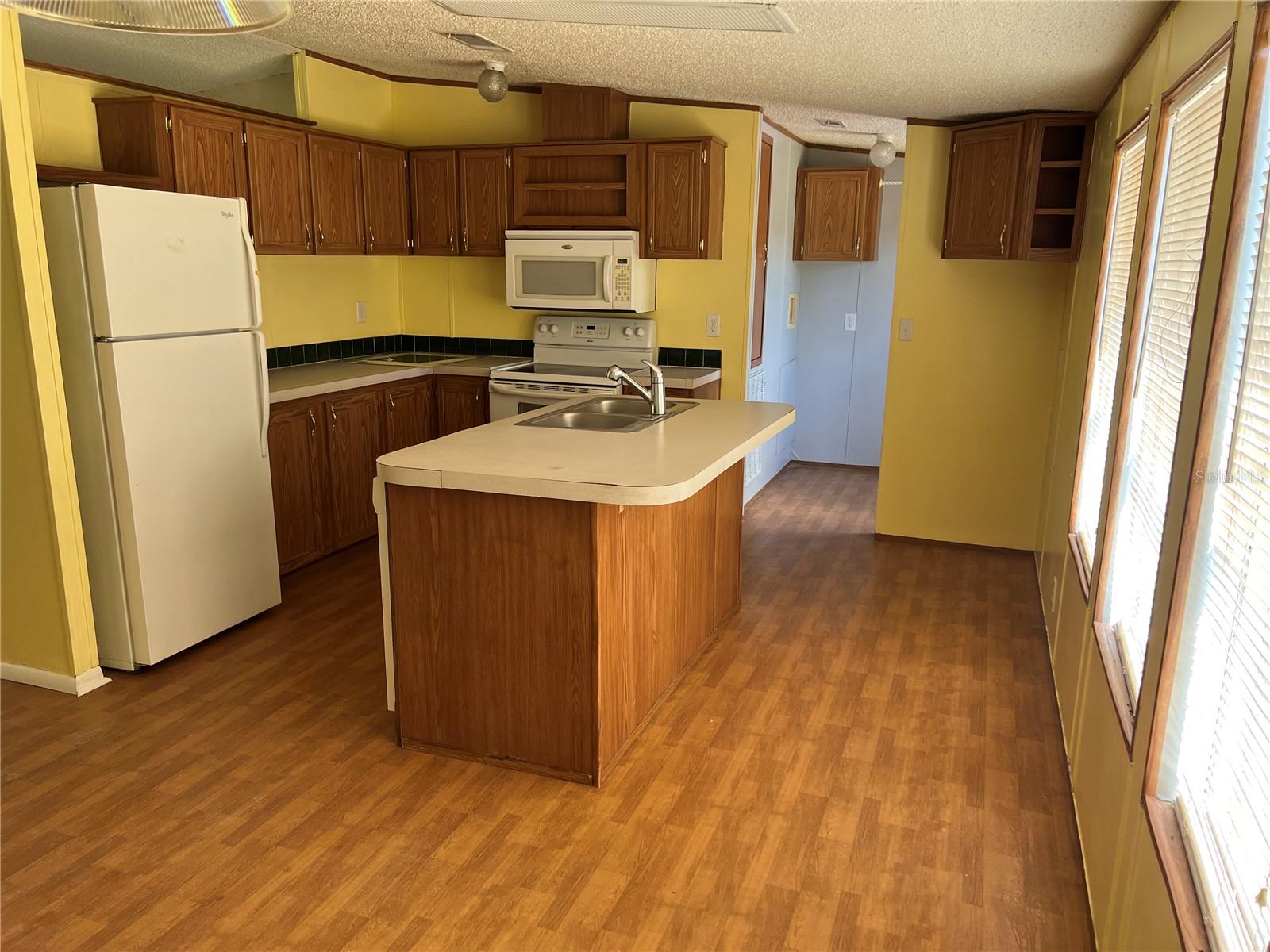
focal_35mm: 26
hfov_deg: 67.3
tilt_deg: -13.6
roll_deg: -1.5
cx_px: 635
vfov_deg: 53.1
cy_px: 476
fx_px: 954
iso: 80
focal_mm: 5.7
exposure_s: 1/121
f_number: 1.5
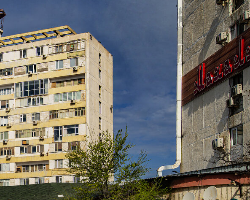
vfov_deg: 20.1
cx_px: 0
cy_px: 136
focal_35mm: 76
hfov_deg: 24.0
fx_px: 562
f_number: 14
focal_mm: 40
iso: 125
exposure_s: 1/200
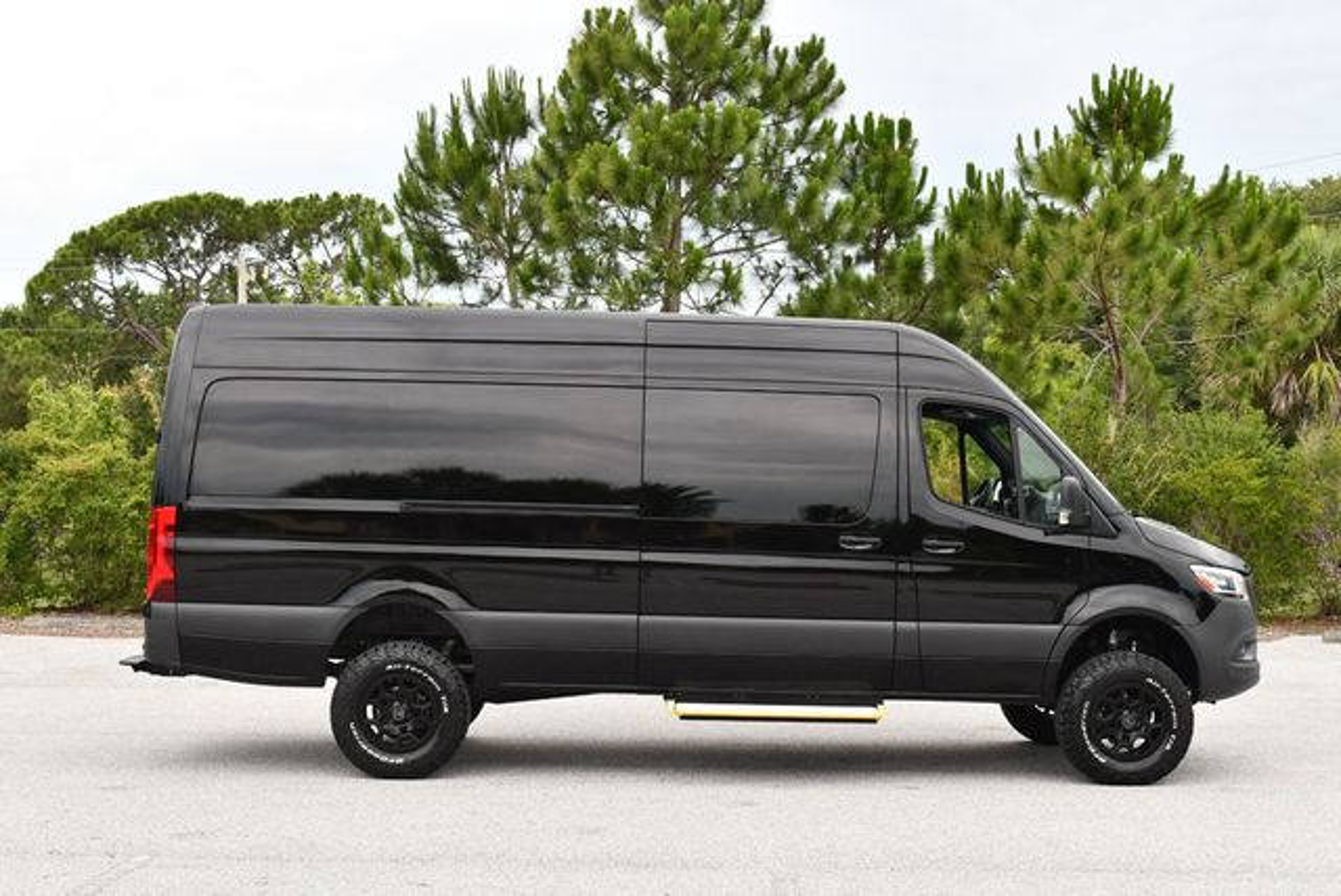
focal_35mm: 52
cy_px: 448
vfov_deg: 26.0
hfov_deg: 38.2
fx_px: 1939
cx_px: 670
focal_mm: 26
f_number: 5.6
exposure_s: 1/250
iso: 400
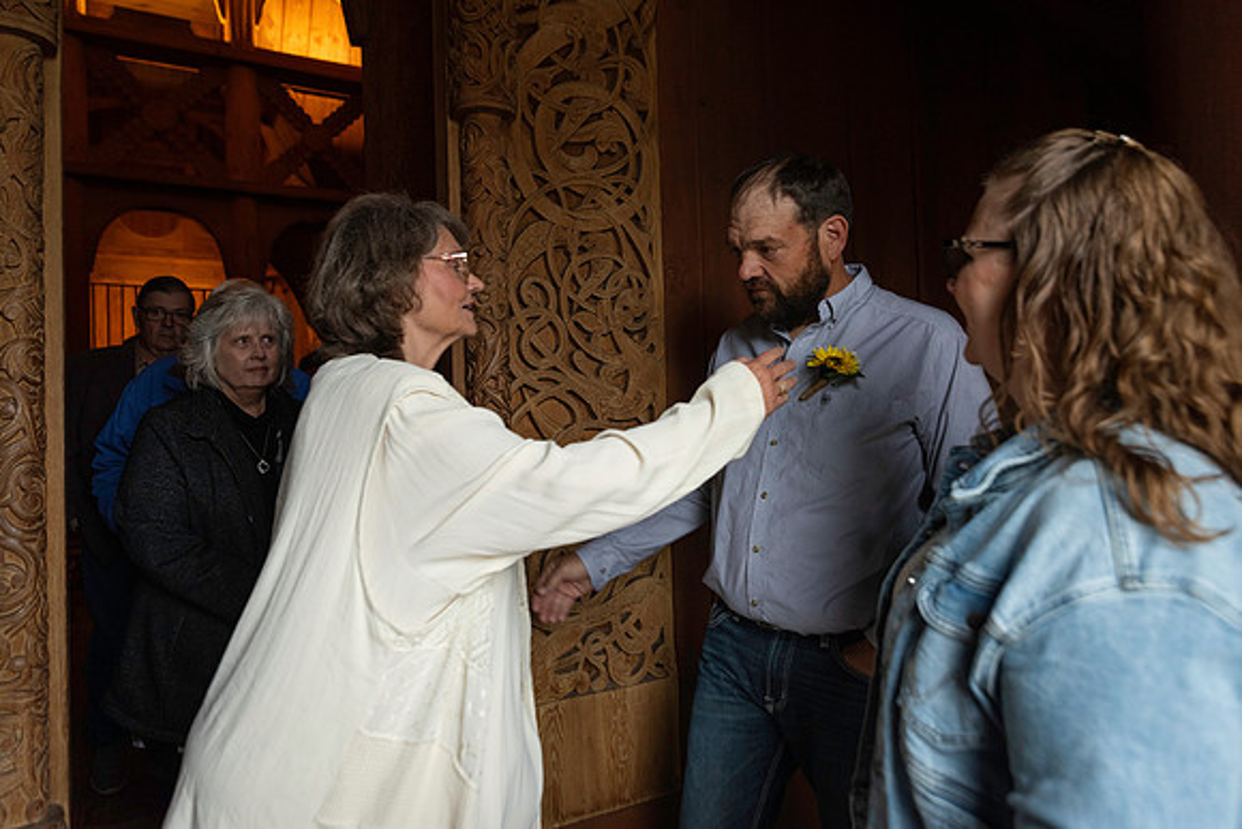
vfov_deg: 53.2
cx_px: 621
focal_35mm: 24
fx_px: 828
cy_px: 414
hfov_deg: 73.7
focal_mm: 24
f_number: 4
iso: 800
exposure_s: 1/125
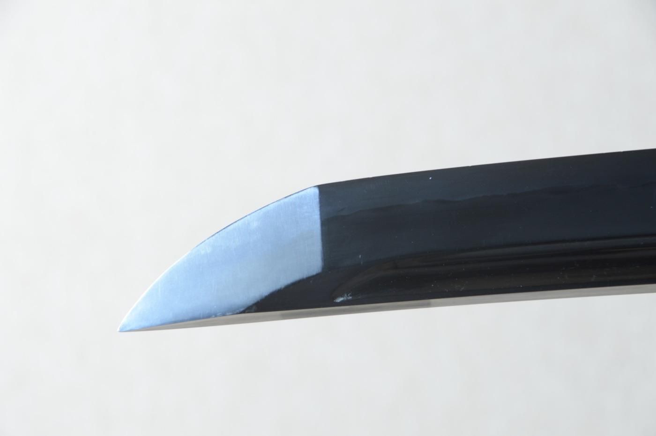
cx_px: 328
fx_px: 3414
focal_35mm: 188
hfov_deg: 11.0
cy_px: 218
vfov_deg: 7.3
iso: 400
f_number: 11
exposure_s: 1/1.6
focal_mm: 125
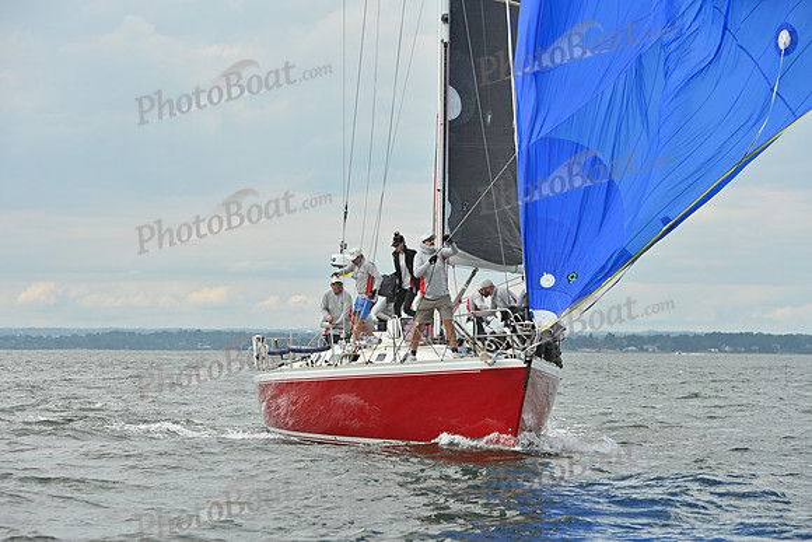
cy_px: 271
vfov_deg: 10.6
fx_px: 2933
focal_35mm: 130
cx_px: 406
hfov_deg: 15.8
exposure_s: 1/1600
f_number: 7.1
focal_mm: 130
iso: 320
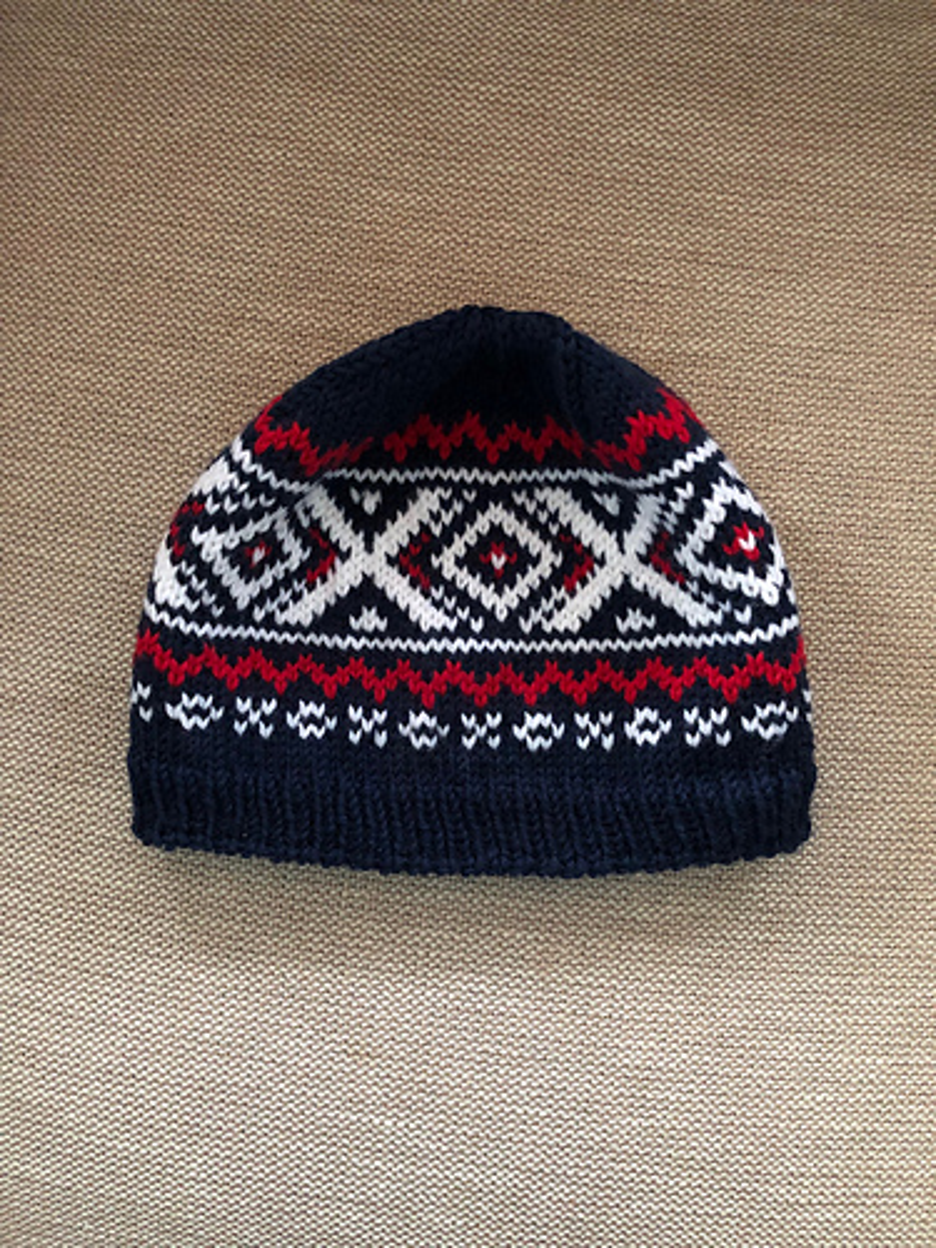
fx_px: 1009
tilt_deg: -87.9
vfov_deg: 63.4
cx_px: 468
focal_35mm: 28
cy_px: 624
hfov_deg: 49.7
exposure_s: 1/4
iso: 100
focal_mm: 4
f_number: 1.8
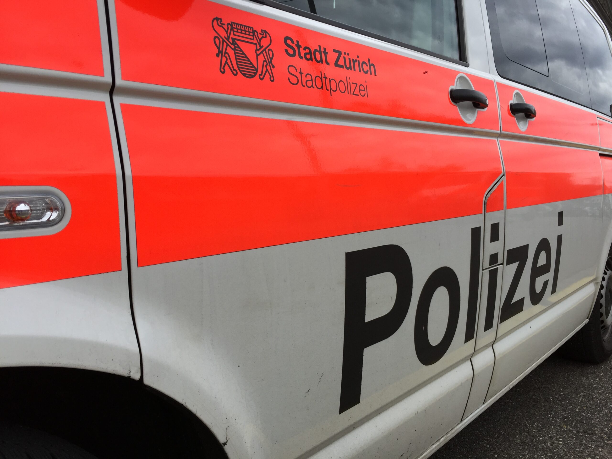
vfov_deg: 48.2
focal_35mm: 29
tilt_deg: +1.6
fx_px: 513
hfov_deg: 61.7
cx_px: 306
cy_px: 230
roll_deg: +0.2
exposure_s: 1/898
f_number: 2.2
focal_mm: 4.15
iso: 32
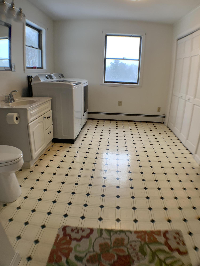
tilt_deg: -19.1
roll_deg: -1.8
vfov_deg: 67.3
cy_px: 133
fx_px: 200
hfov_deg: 53.1
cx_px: 100
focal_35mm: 26
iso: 125
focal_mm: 4.25
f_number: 1.8
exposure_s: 1/60
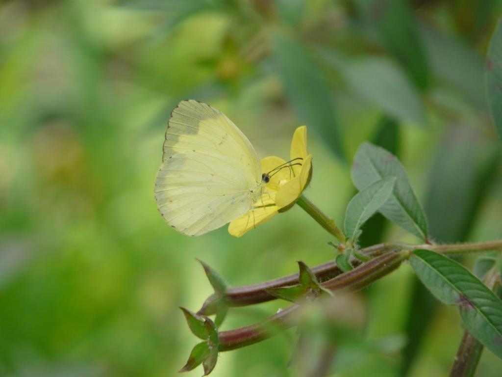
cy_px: 188
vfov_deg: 3.0
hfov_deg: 3.9
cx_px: 251
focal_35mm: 504
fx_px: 7309
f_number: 4.2
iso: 100
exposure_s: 1/160
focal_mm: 82.8
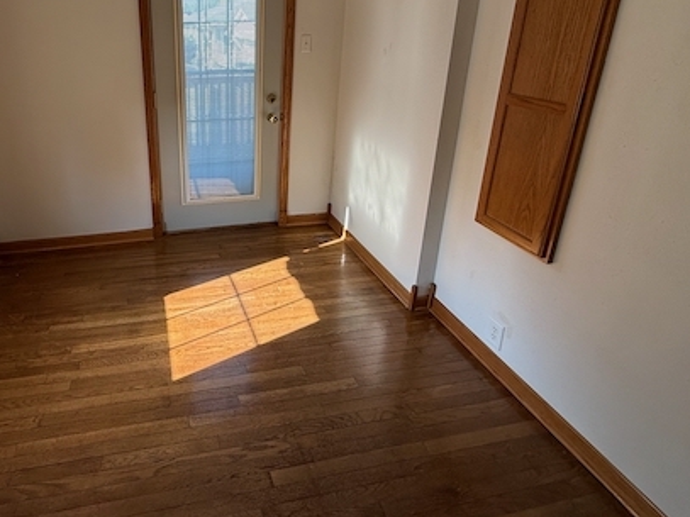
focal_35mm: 22
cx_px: 224
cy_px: 164
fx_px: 438
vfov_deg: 59.4
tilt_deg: -18.1
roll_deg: +0.8
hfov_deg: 73.8
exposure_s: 1/99
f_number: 2.2
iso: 80
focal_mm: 2.22
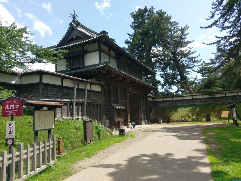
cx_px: 120
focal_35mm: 26
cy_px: 90
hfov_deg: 67.3
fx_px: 181
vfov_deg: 53.1
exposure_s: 1/1846
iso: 100
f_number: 1.8
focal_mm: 4.58
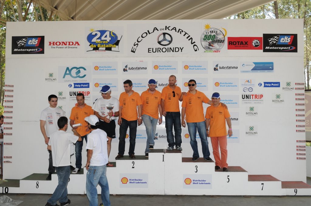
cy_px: 103
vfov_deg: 39.9
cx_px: 156
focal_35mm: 33
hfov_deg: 57.3
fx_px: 285
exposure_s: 1/60
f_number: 8
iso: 200
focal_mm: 22
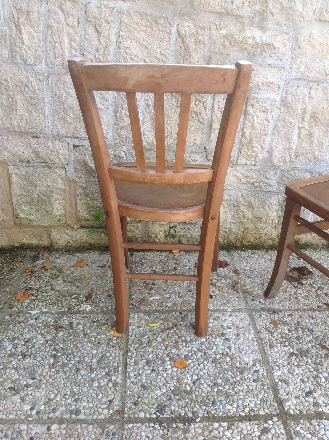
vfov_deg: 52.7
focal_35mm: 35
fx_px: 445
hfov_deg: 40.6
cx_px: 164
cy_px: 220
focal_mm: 4.28
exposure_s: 1/150
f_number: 2.4
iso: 50
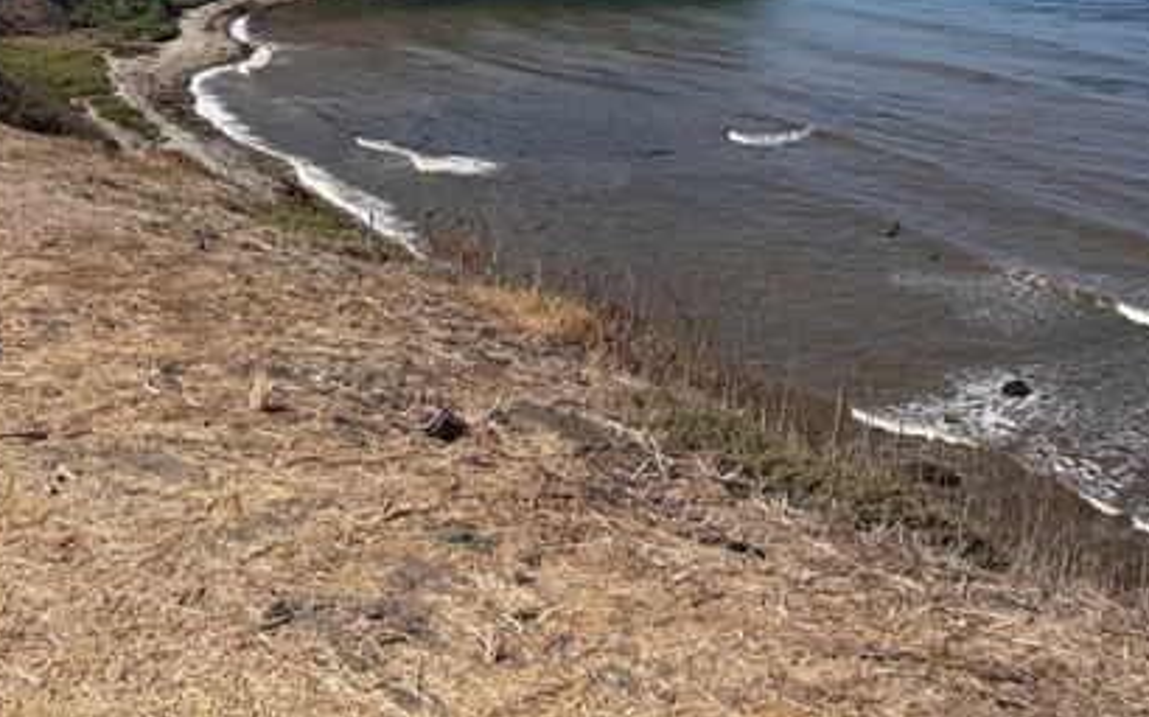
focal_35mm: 43
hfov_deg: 46.1
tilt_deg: -12.0
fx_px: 1346
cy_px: 95
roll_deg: +2.8
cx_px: 496
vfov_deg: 28.9
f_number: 1.6
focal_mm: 5.96
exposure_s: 1/6329
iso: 64
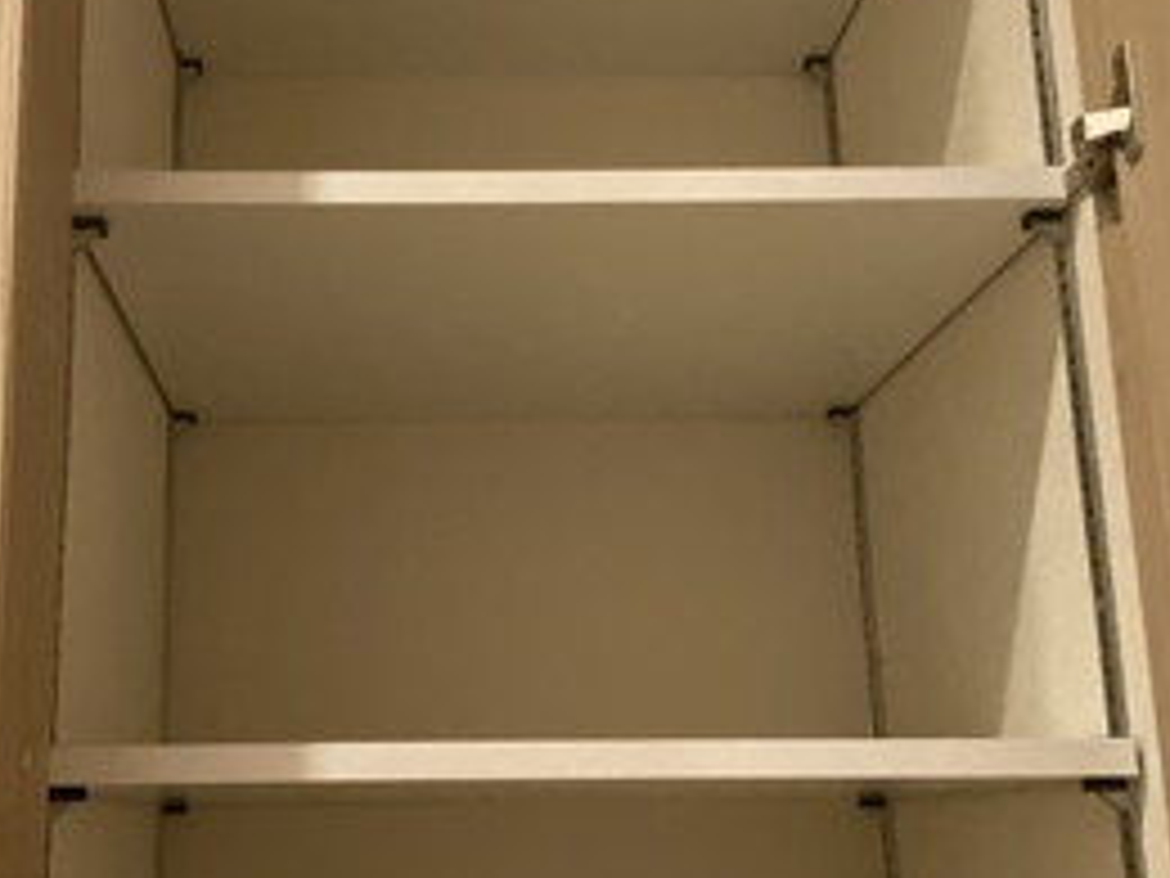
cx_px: 432
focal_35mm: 40
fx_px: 1352
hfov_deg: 46.3
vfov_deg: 35.8
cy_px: 527
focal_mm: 1.54
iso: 500
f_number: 2.4
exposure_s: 1/50
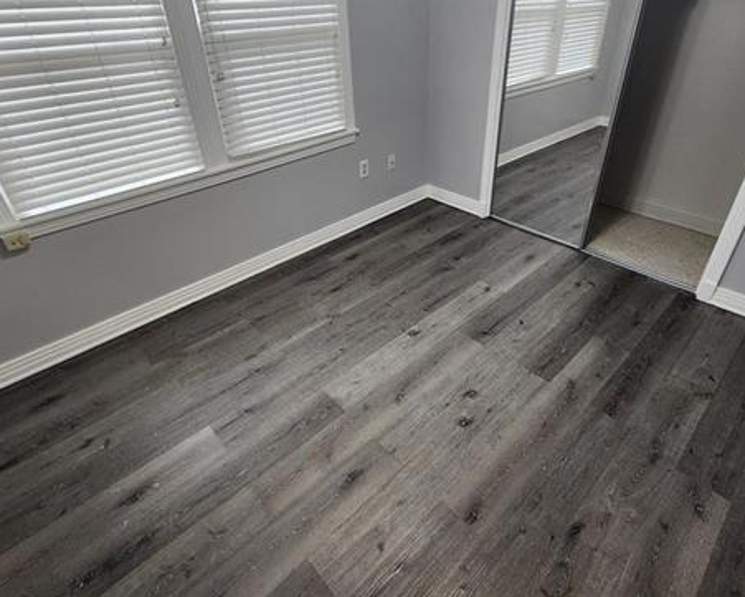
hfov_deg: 86.3
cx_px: 395
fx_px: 397
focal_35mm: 18
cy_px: 257
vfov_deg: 73.4
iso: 100
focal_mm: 2.2
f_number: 2.2
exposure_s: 1/60
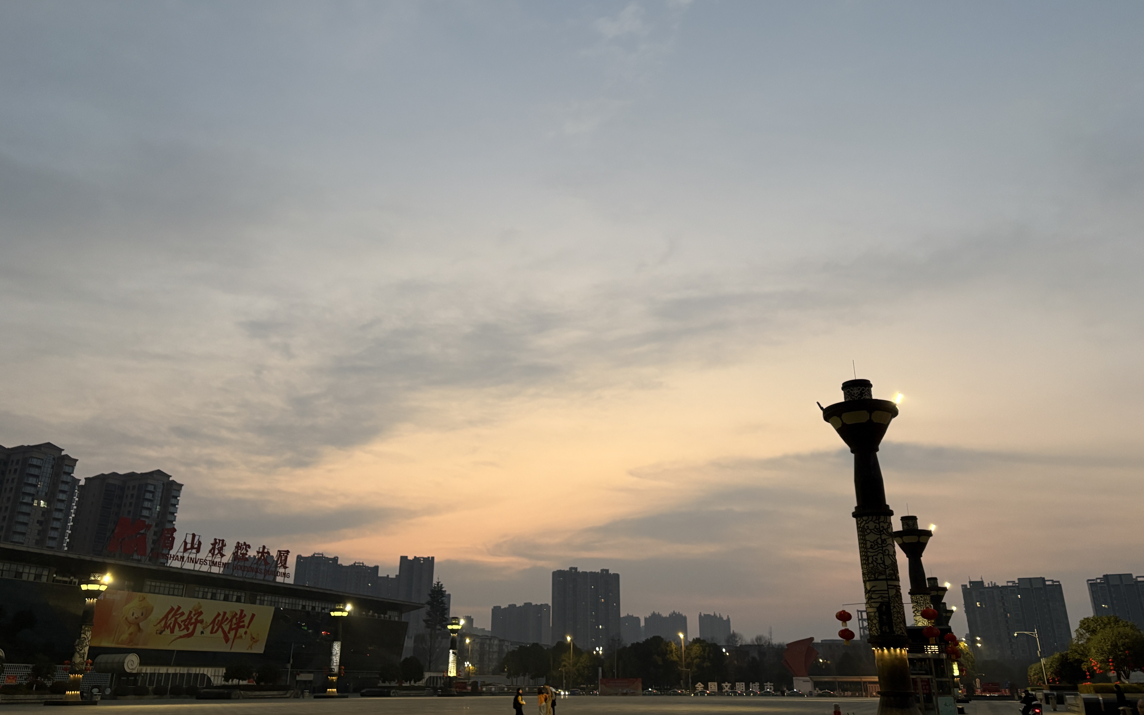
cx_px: 576
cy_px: 316
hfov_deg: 66.5
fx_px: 873
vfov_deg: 44.5
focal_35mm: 28
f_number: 1.6
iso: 200
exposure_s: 1/60
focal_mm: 5.96
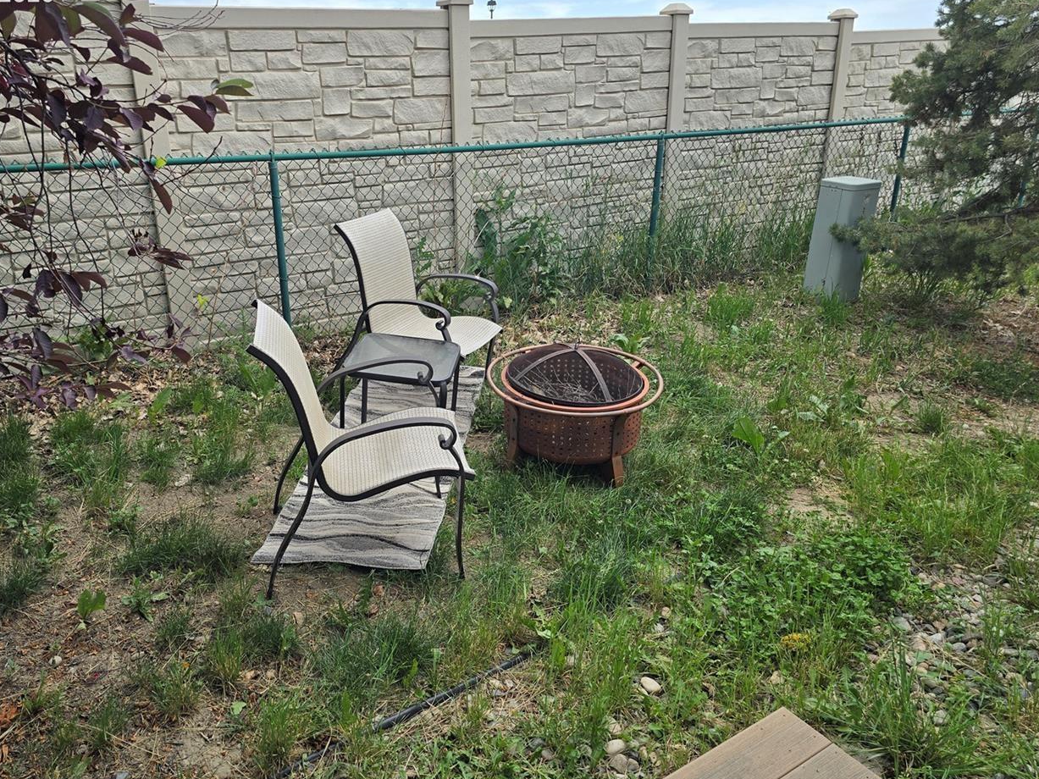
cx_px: 434
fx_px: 810
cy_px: 355
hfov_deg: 64.9
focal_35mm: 27
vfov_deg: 51.3
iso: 12
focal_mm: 6.3
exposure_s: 1/288
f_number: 1.7
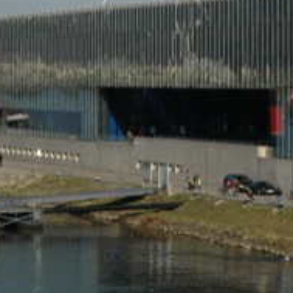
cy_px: 88
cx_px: 228
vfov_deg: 7.7
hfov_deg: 7.7
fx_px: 2174
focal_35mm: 227
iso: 200
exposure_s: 1/1600
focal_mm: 70
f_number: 4.5
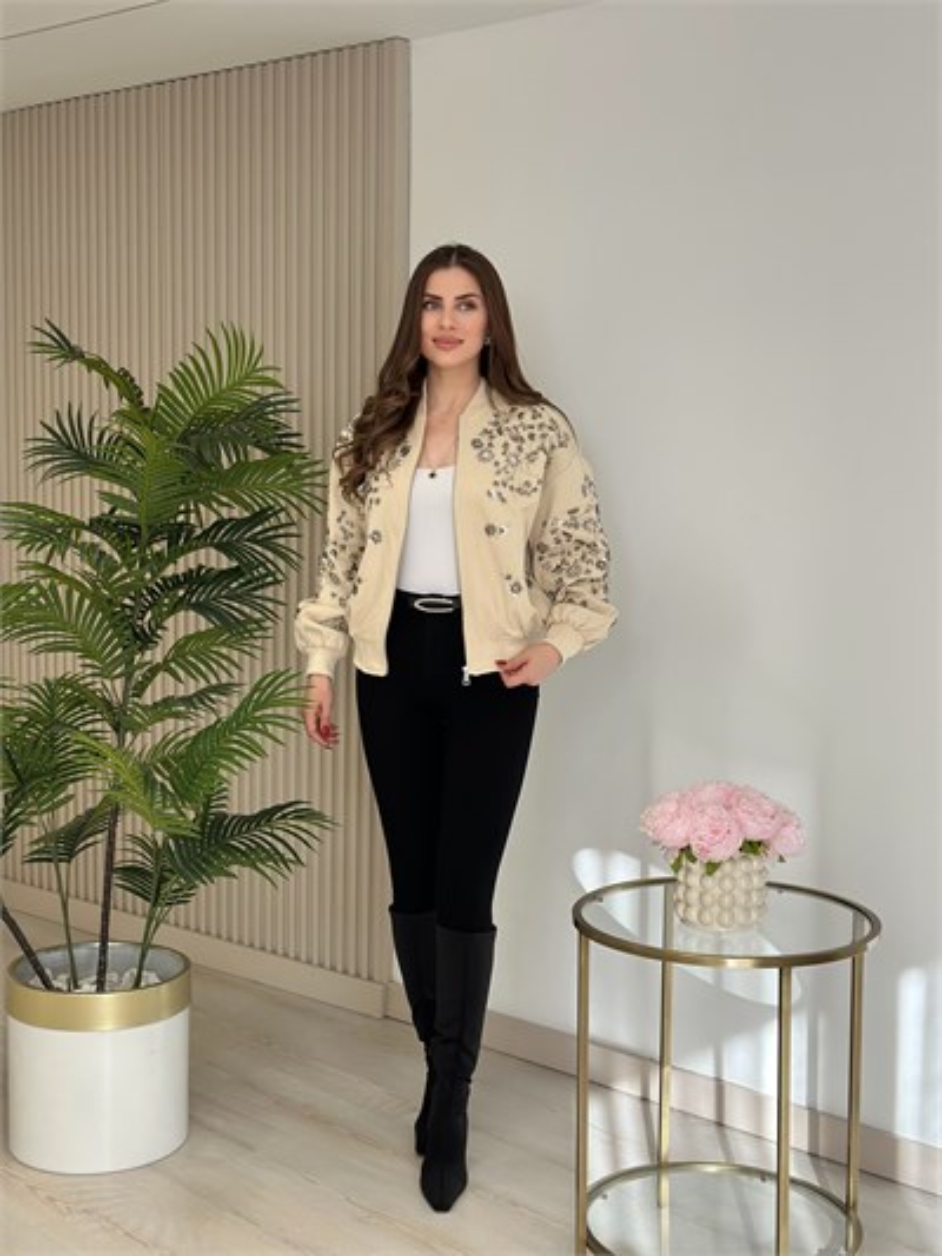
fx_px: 1741
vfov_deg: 39.6
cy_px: 628
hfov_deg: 30.3
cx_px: 471
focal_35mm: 48
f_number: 1.78
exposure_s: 1/491
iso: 80
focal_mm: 6.86
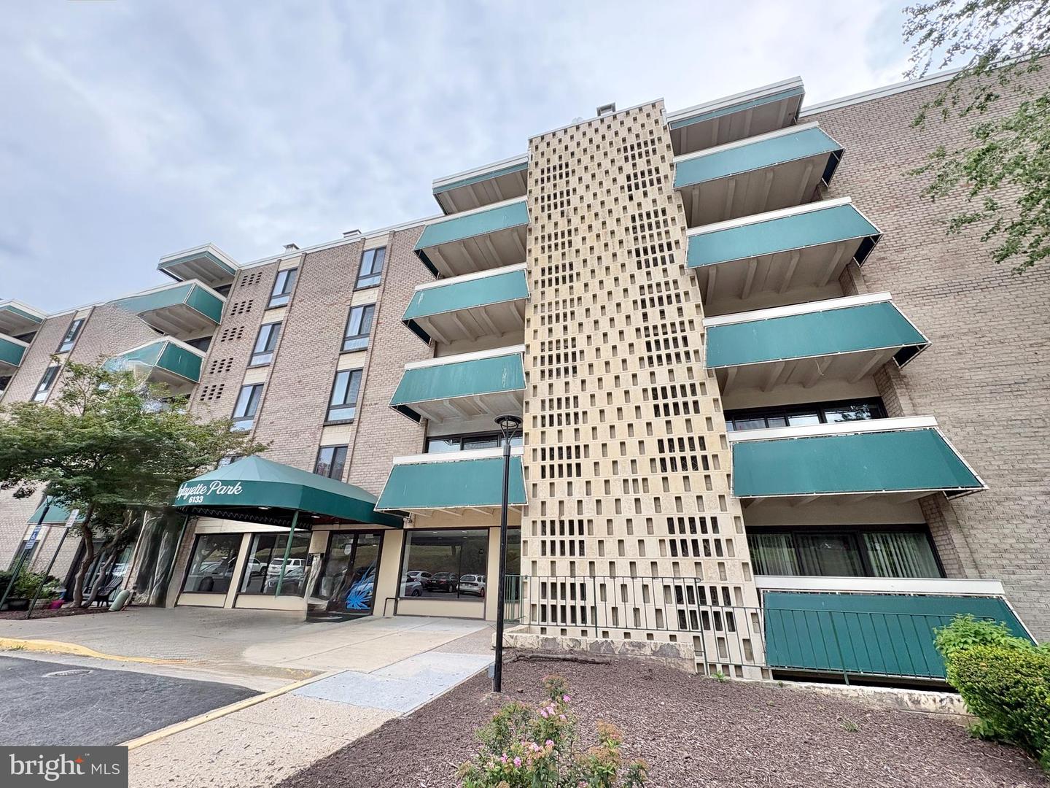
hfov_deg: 102.1
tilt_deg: +24.1
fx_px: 425
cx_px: 525
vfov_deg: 85.7
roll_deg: -1.4
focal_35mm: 14
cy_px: 394
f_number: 2.2
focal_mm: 2.22
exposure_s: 1/399
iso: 40
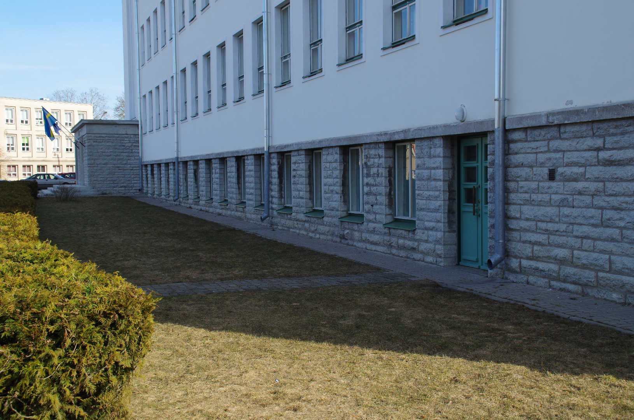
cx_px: 317
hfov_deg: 40.4
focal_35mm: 49
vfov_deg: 27.4
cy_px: 210
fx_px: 861
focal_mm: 33
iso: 200
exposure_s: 1/160
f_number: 11
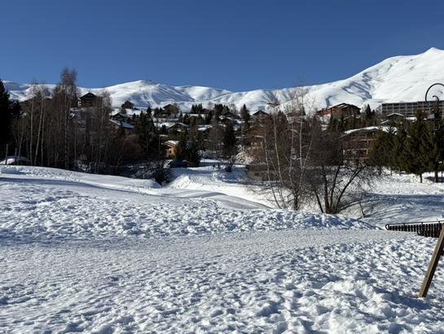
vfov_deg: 37.6
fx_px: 488
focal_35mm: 38
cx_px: 319
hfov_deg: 47.6
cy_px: 135
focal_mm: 5.96
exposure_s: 1/8850
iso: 50
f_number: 1.6
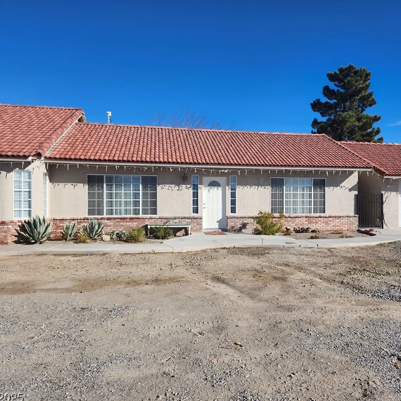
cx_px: 245
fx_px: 367
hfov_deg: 56.8
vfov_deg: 57.3
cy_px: 202
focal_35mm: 28
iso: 25
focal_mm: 5.54
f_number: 1.8
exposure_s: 1/2077
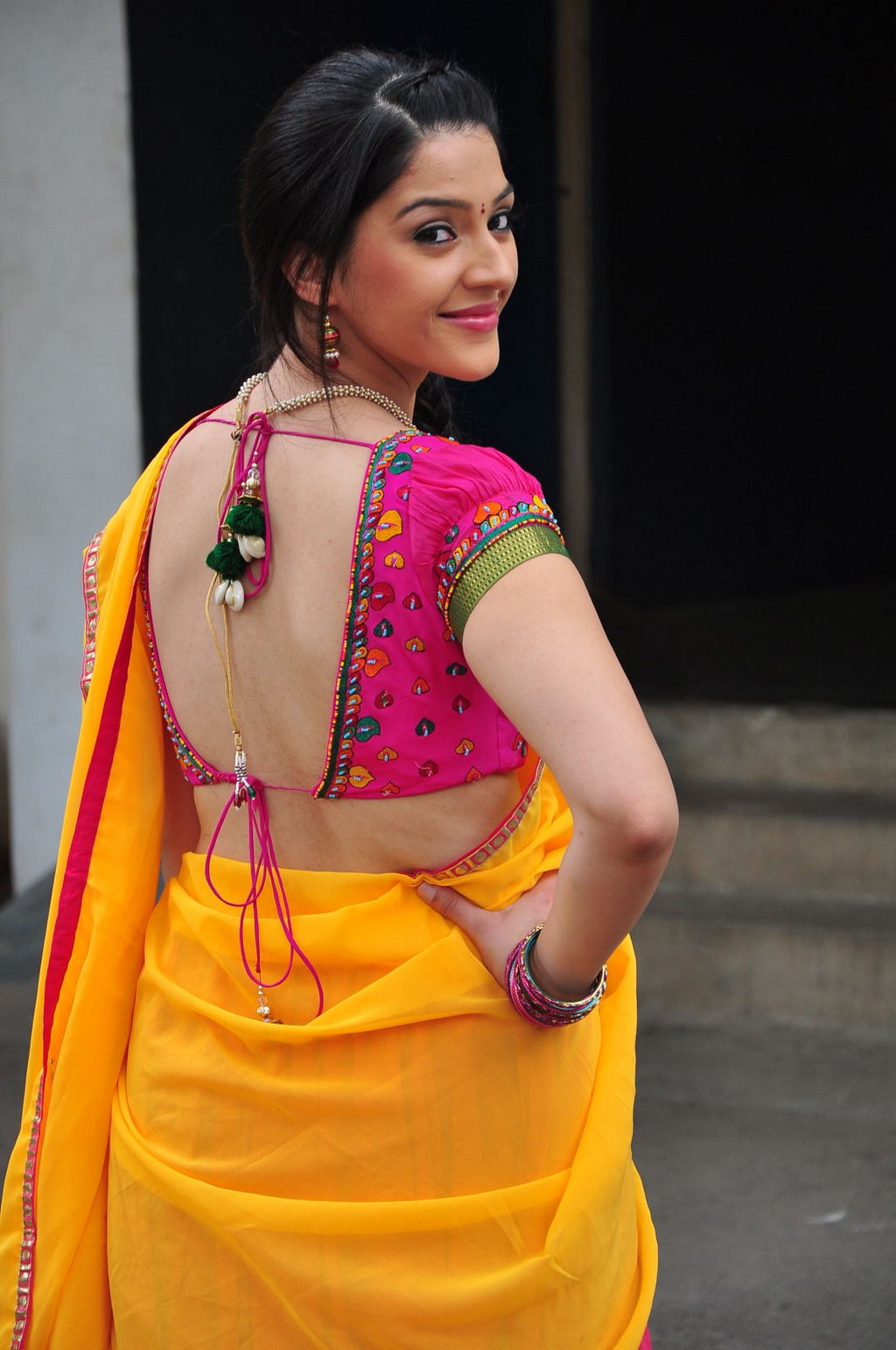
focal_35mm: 138
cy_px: 675
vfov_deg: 14.9
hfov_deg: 9.9
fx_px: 5168
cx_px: 448
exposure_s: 1/125
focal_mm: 92
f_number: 6.3
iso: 400
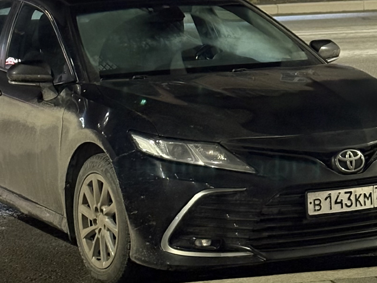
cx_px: 188
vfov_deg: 16.7
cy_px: 71
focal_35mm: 88
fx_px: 958
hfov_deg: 22.3
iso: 400
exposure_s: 1/20
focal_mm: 5.96
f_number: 1.6
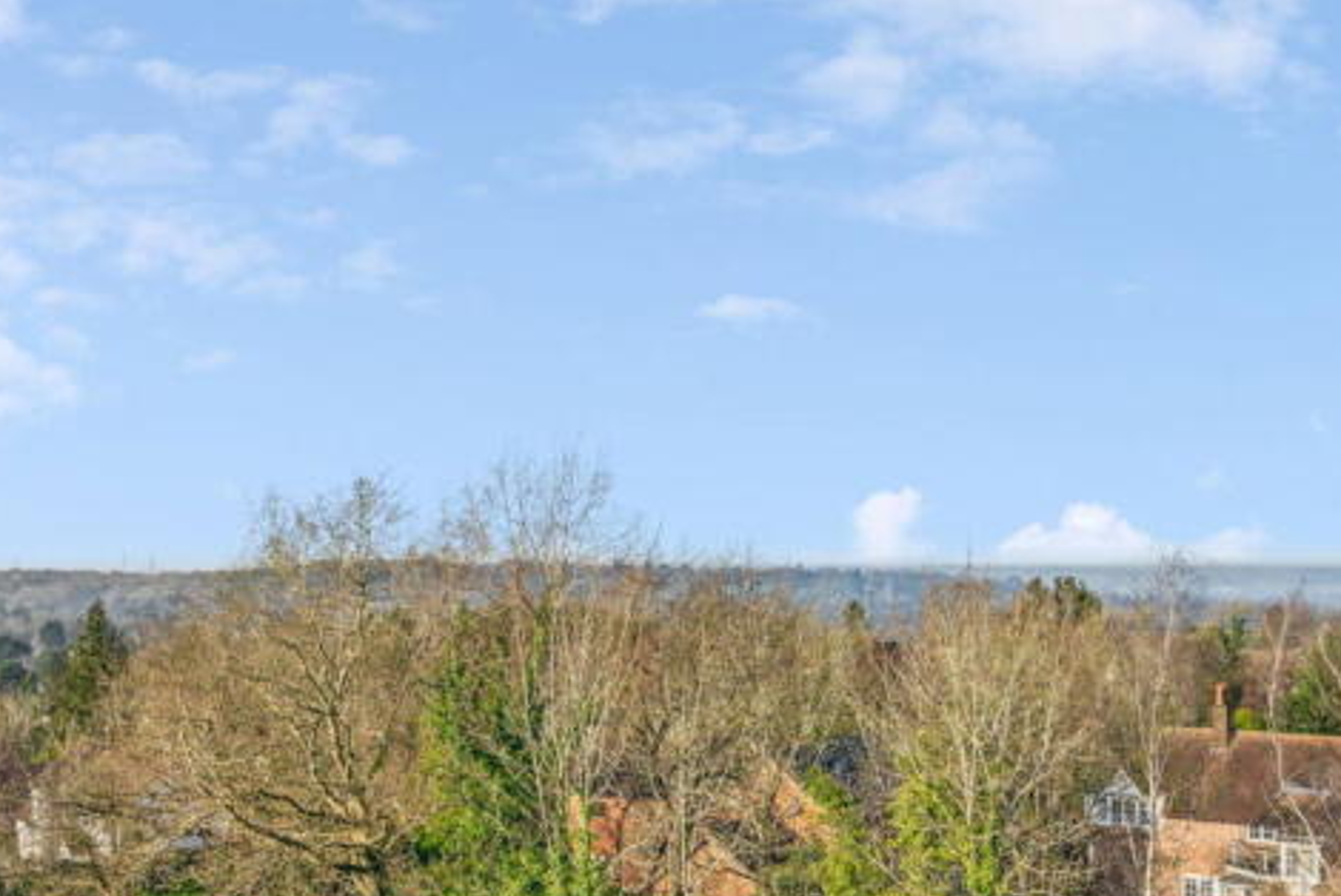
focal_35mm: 39
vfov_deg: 34.0
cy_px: 575
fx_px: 1454
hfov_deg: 49.5
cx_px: 646
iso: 320
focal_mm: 28
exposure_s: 1/80
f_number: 8
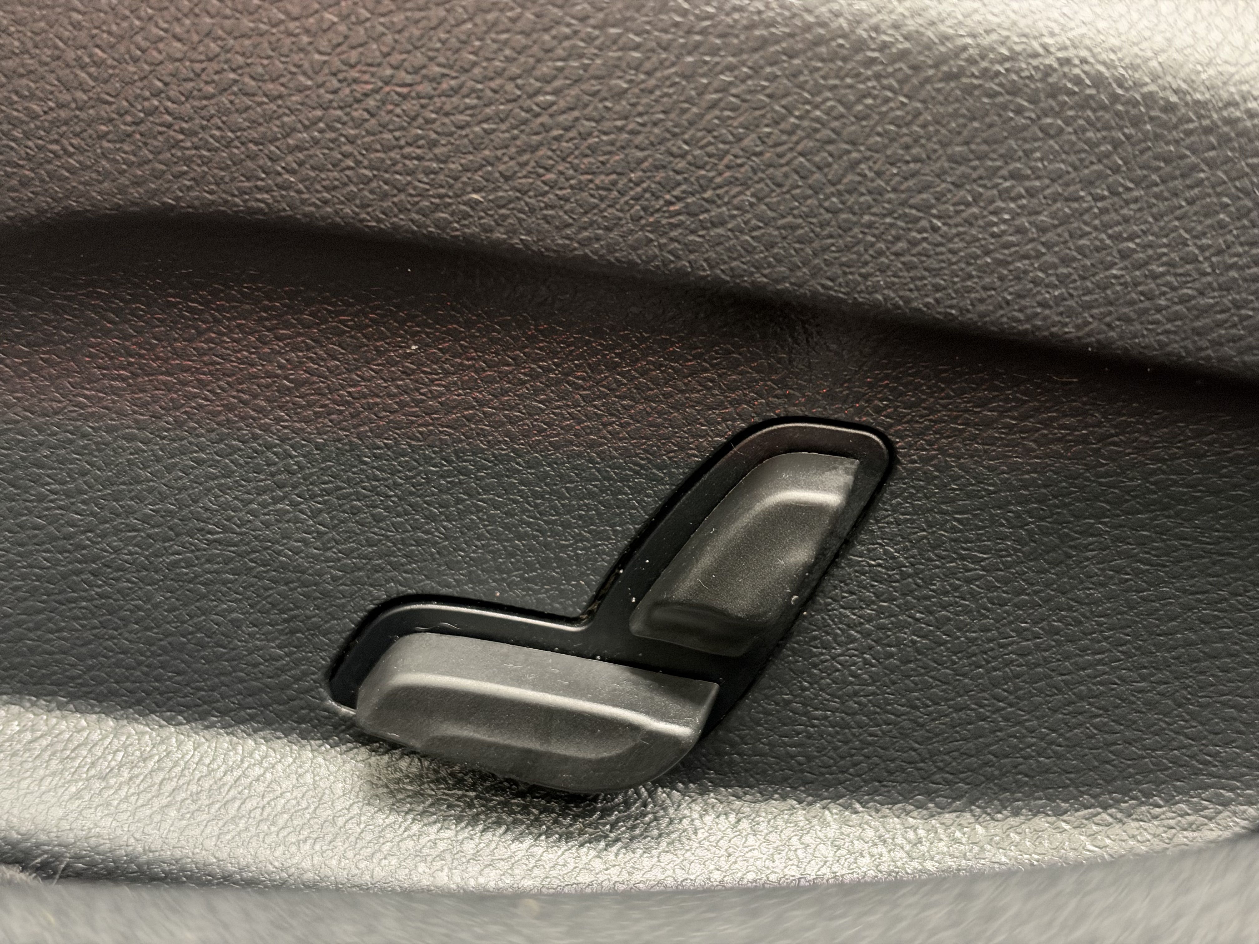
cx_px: 630
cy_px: 472
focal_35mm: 48
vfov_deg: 30.3
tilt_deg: -28.0
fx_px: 1746
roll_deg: +0.4
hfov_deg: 39.7
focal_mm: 6.93
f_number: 1.48
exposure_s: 1/25
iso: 640
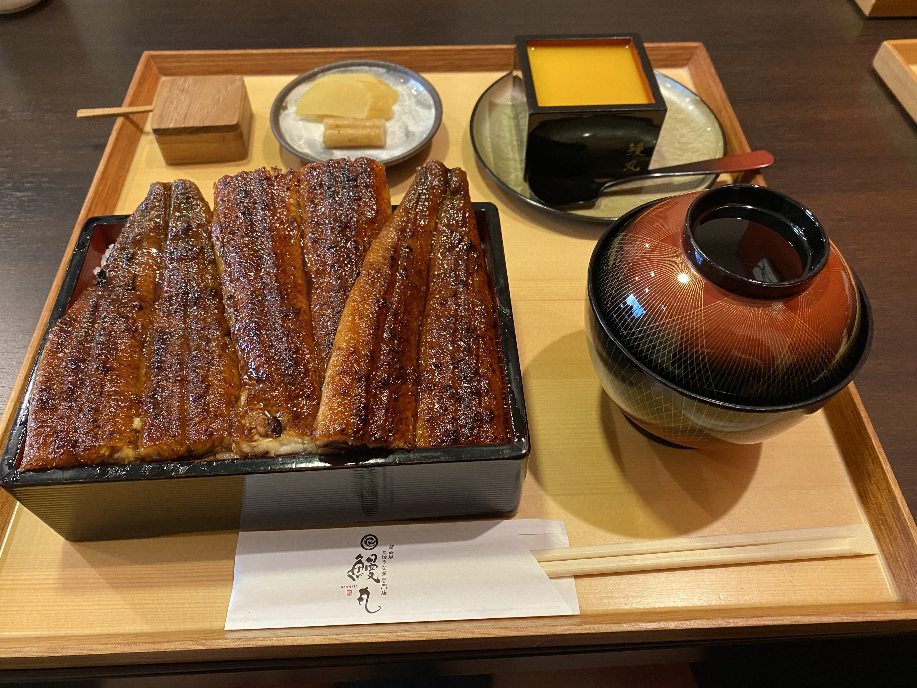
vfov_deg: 53.1
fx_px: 689
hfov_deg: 67.3
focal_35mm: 26
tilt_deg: -54.7
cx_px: 458
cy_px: 344
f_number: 1.8
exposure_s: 1/60
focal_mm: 4.25
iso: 400
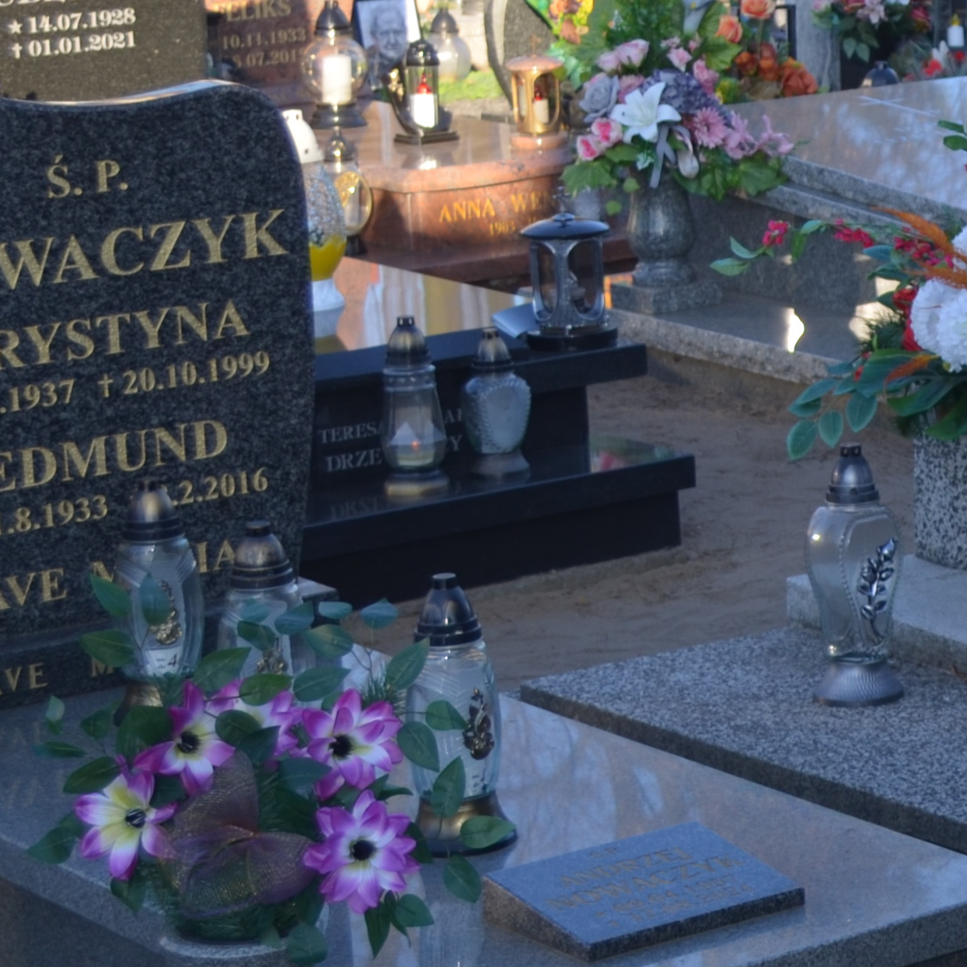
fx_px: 4140
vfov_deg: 13.2
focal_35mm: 131
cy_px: 139
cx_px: 1582
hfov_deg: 12.5
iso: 110
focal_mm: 26
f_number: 4.2
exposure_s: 1/200
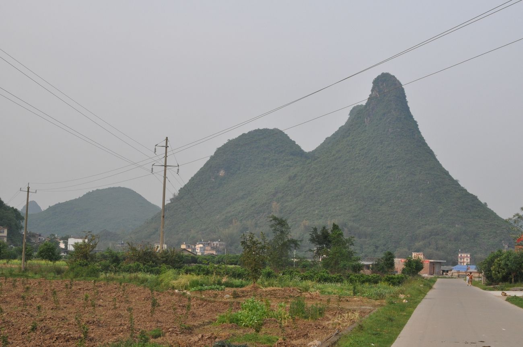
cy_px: 174
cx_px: 262
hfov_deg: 33.4
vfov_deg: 22.6
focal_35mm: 60
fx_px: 870
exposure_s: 1/320
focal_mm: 40
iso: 800
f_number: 9
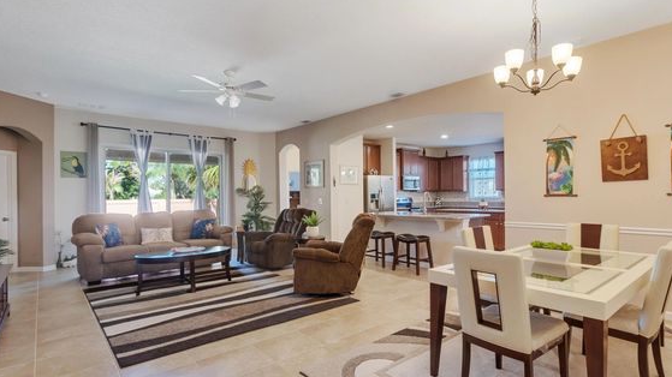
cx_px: 379
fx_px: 321
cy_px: 192
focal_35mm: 18
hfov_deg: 92.2
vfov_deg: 61.0
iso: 320
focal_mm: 10
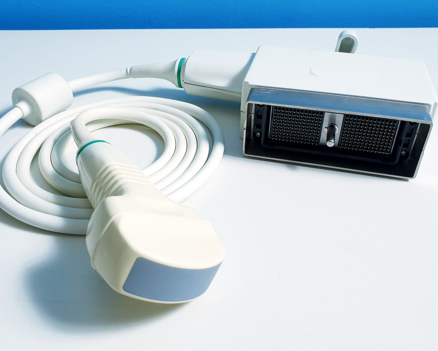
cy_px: 169
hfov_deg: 55.7
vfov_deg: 45.8
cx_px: 222
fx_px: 415
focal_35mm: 32
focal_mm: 4.3
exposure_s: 1/50
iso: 100
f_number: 2.4
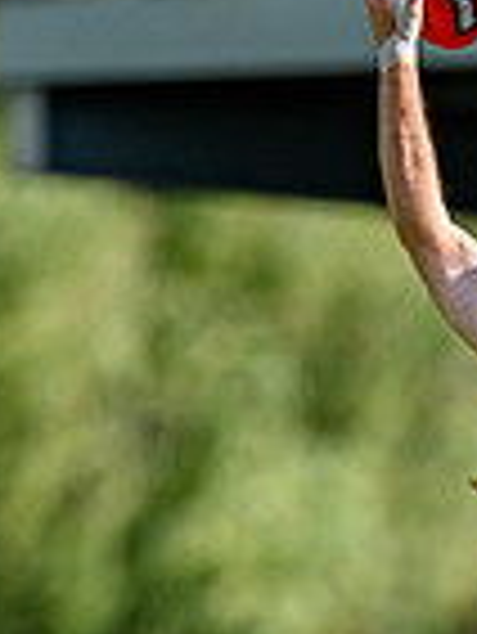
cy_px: 685
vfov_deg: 0.7
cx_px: 664
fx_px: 54100
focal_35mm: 2949
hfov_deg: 0.5
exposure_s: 1/1600
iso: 280
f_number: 4
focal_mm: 500
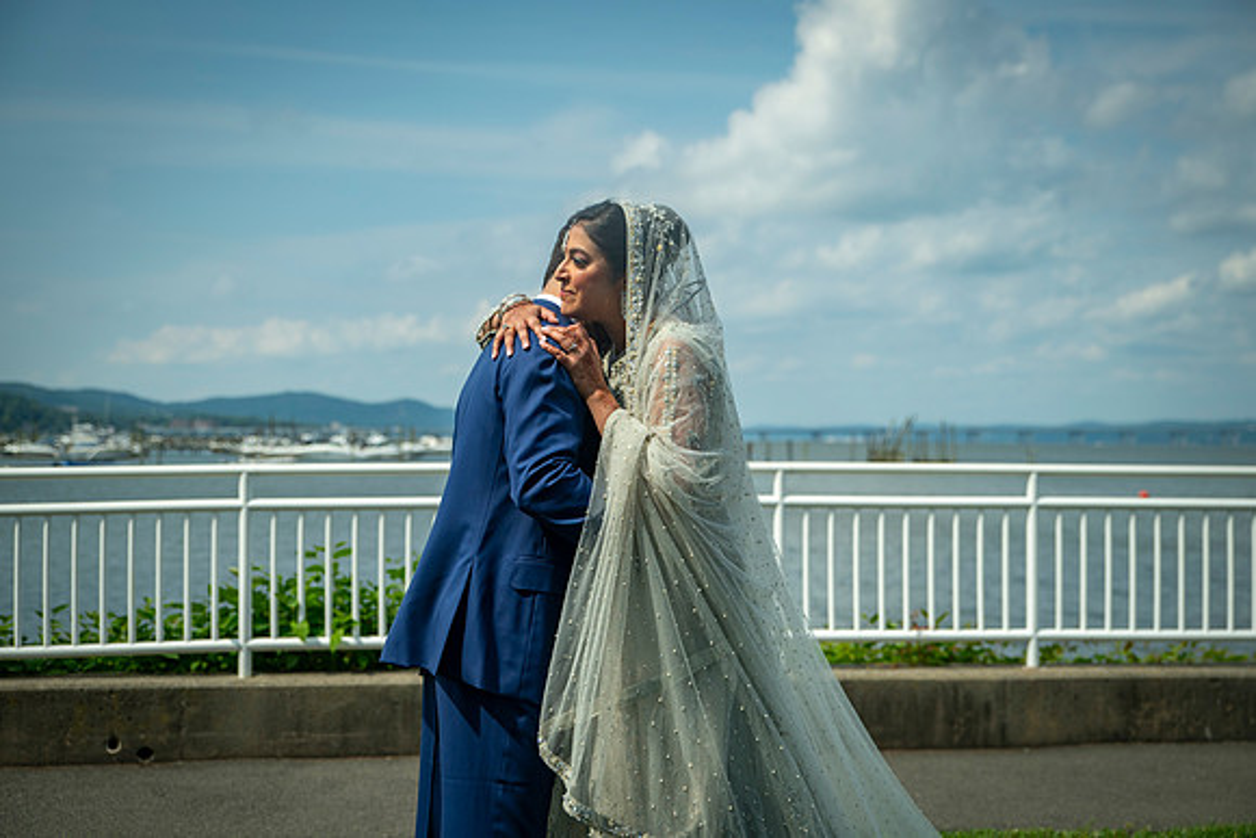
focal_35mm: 51
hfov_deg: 38.9
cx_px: 624
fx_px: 1779
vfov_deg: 26.5
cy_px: 409
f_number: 2.8
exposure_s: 1/6400
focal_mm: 48
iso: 200
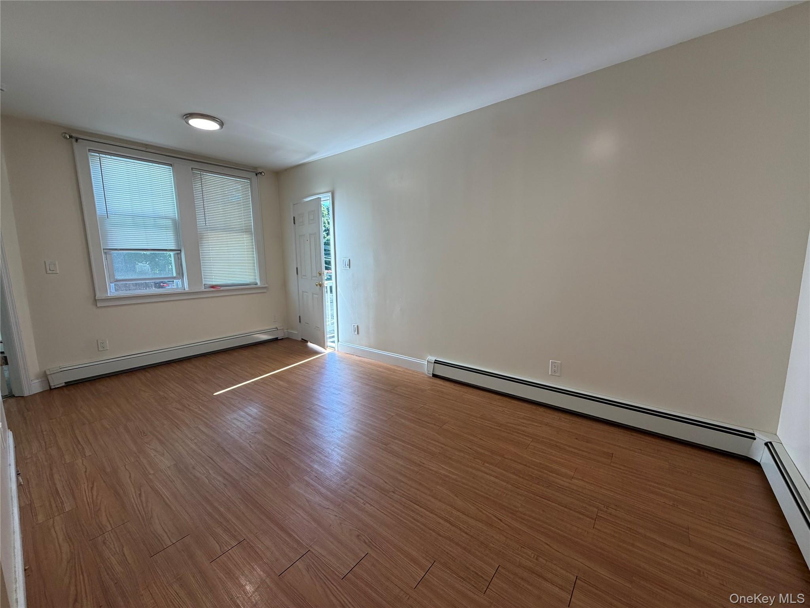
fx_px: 328
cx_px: 405
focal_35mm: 14
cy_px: 304
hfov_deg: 102.1
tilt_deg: -7.4
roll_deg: +0.7
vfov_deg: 85.7
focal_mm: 2.22
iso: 100
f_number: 2.2
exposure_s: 1/120
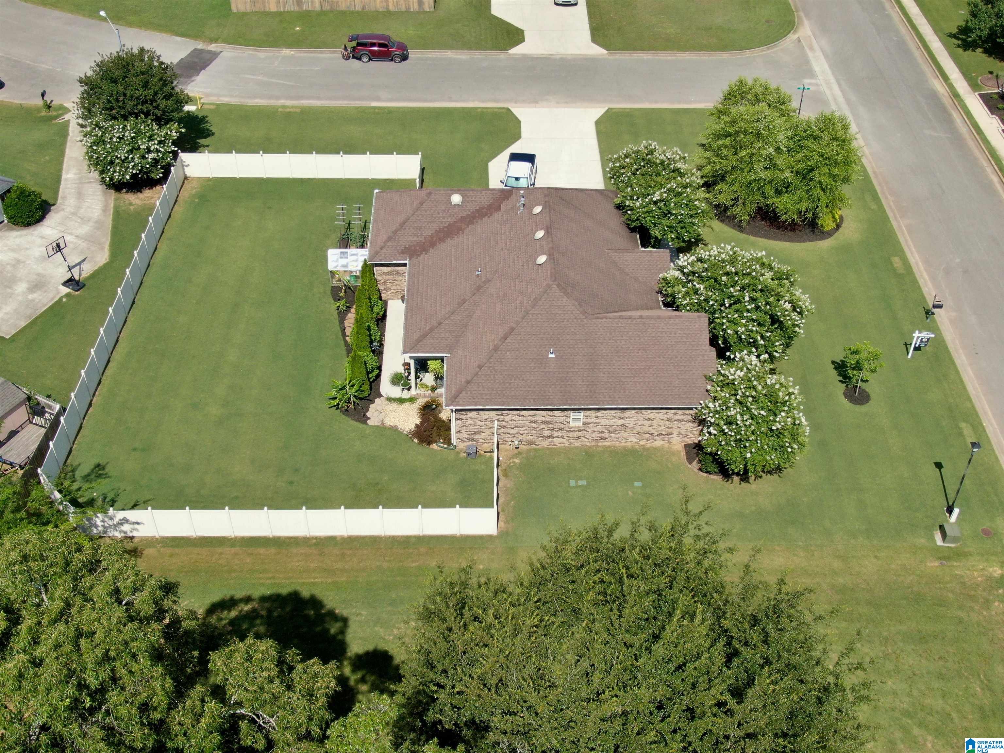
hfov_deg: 45.8
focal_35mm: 41
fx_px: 1189
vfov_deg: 35.1
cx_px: 502
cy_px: 376
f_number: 3.5
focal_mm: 7.07
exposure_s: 1/3200
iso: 400
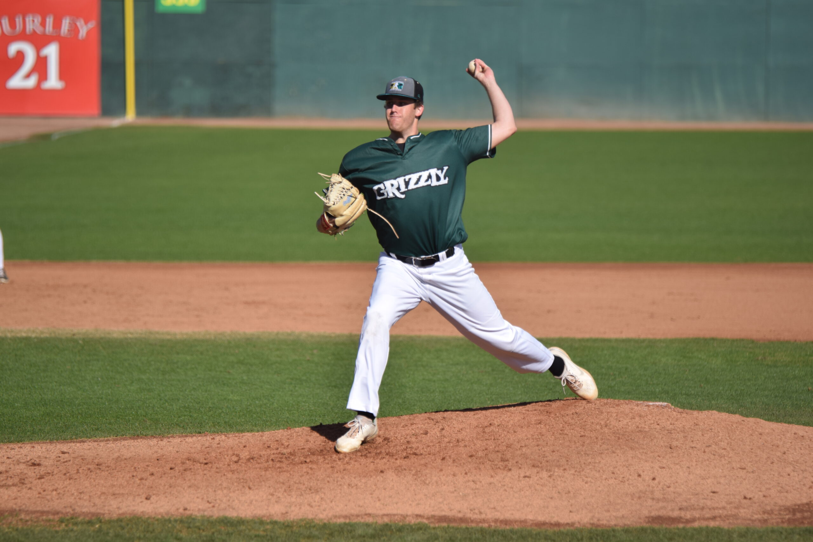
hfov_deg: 7.4
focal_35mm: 278
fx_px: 6267
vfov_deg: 5.0
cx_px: 406
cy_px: 271
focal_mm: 185
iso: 100
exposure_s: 1/2500
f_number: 2.8
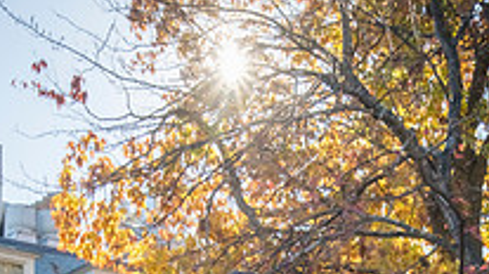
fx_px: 1477
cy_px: 484
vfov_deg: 10.1
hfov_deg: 18.8
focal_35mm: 114
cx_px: 288
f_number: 18
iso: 640
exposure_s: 1/160
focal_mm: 50
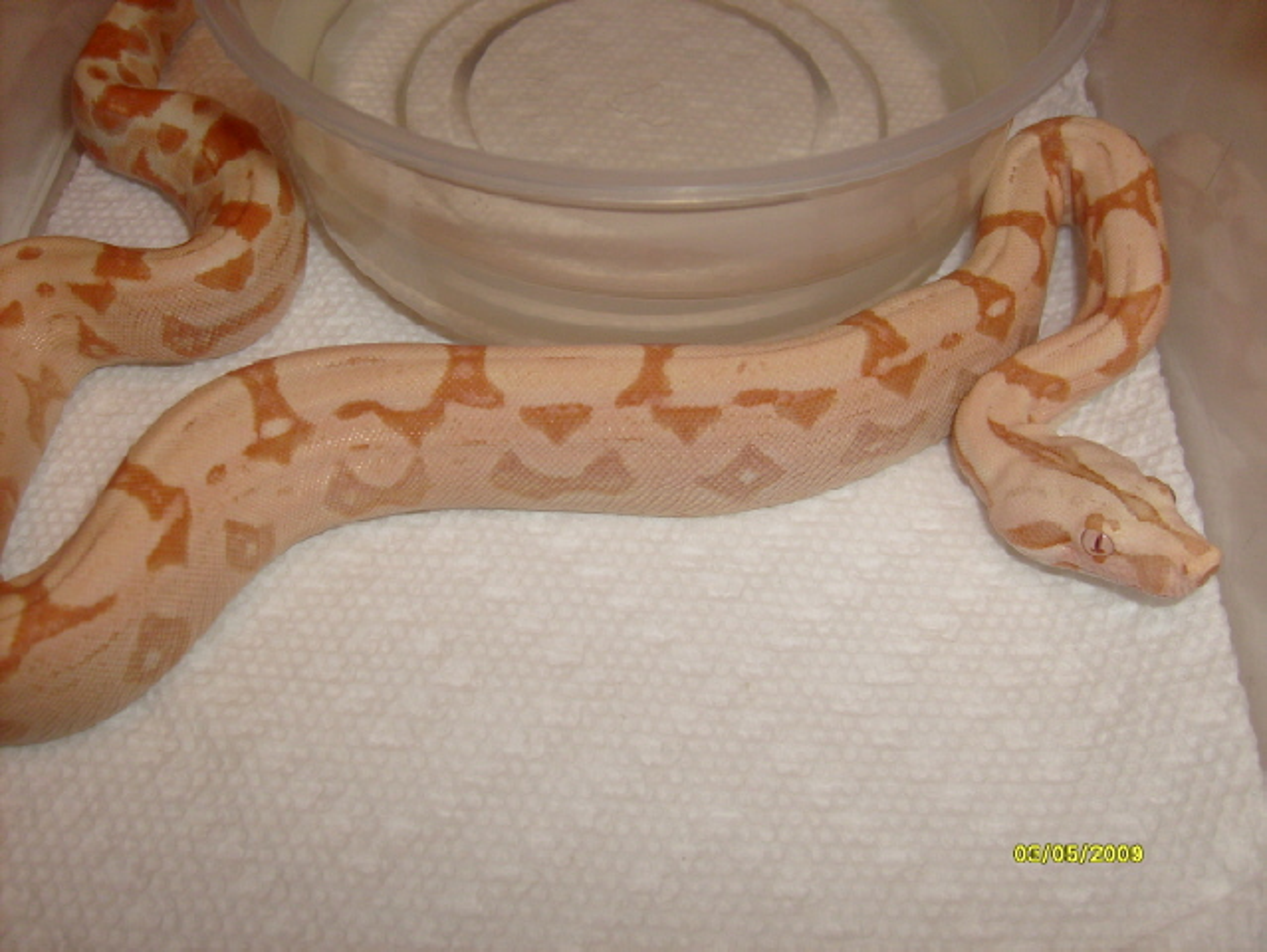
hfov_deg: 52.6
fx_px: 1282
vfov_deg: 40.7
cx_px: 634
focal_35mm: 35
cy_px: 476
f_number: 2.8
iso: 100
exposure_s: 1/45
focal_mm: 5.8
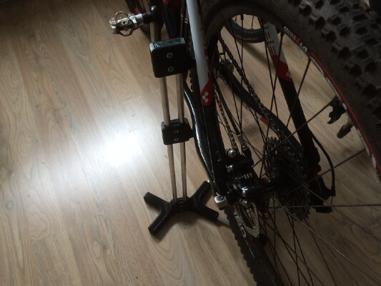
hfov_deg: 61.6
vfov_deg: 48.2
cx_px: 190
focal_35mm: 29
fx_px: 319
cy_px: 143
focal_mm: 4.15
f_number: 2.2
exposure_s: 1/33
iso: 50
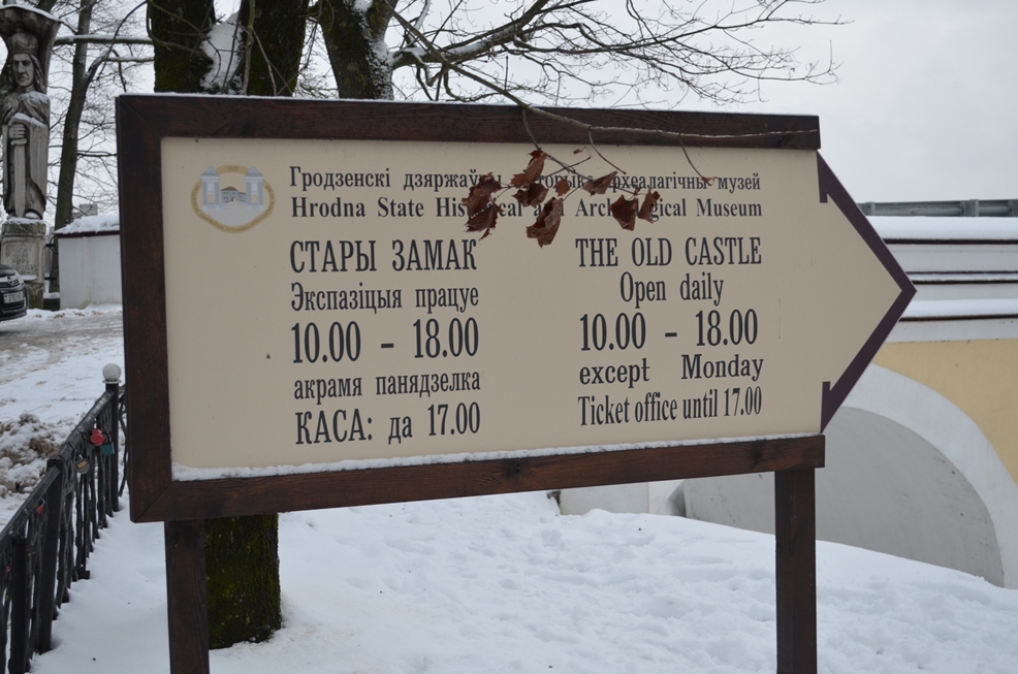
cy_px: 337
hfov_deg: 39.0
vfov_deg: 26.4
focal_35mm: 51
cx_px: 509
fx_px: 1439
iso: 400
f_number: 5
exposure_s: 1/100
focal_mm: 34
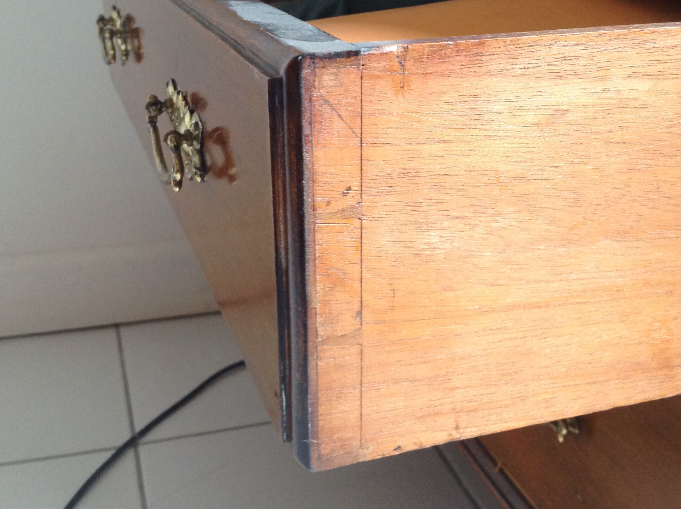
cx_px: 367
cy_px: 221
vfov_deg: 30.8
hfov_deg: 40.5
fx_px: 923
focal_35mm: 47
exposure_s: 1/15
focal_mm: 4.28
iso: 160
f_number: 2.4
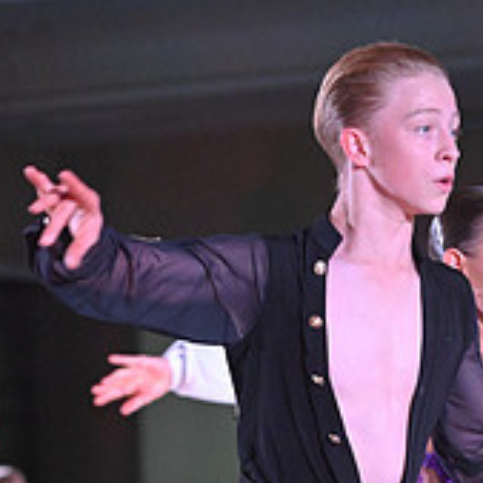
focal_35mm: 355
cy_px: 686
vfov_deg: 4.9
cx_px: 493
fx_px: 5604
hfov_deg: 4.9
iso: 5000
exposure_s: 1/400
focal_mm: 122
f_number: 5
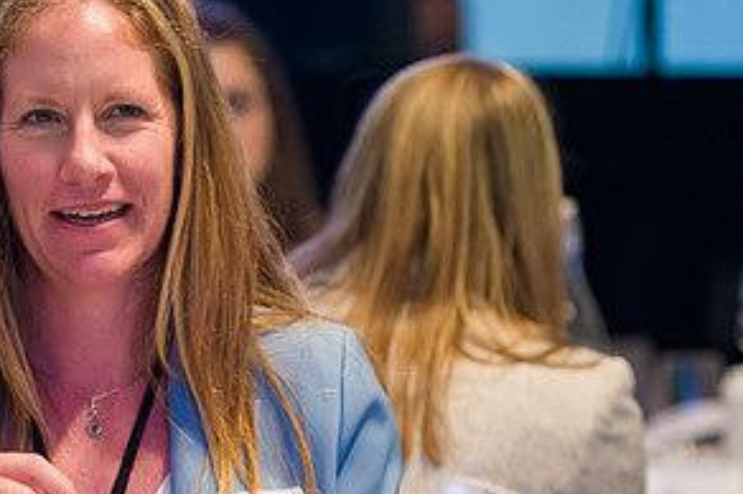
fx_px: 5752
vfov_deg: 4.9
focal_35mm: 279
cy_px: 346
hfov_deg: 7.4
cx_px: 158
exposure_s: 1/200
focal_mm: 140
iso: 3200
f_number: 3.2
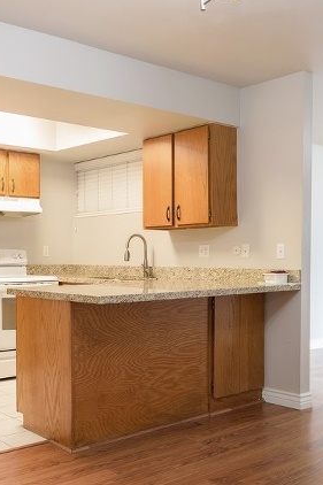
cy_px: 243
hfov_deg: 32.0
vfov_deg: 47.4
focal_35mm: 41
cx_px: 79
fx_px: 552
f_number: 8
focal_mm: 18
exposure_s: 1/2
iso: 200
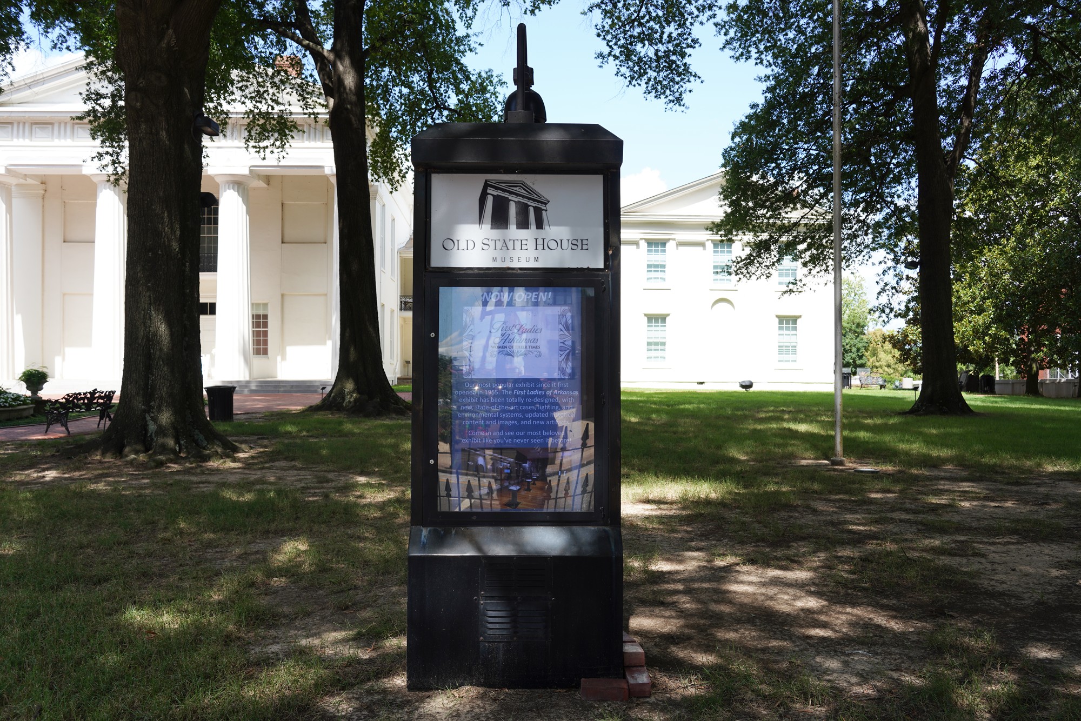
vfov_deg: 45.0
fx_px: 871
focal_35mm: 29
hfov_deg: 63.7
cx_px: 540
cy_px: 360
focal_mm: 29
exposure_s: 1/100
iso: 100
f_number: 8
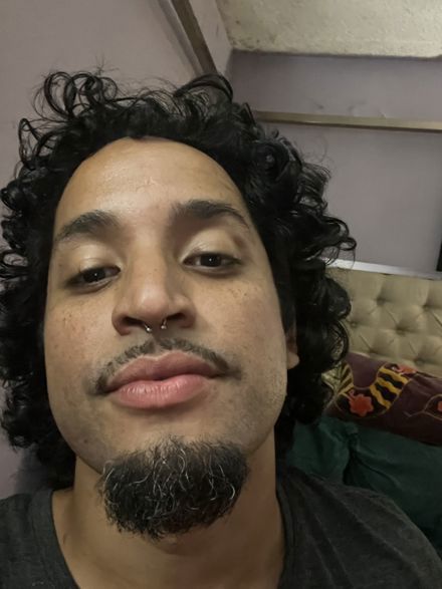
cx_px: 221
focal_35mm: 30
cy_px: 294
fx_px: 511
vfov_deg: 60.0
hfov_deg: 46.8
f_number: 2.2
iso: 1250
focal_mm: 2.71
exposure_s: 1/15
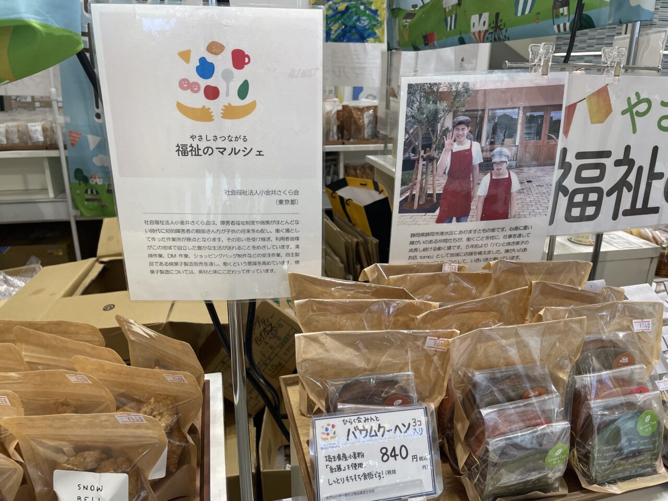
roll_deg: -0.7
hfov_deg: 67.3
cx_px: 334
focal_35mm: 26
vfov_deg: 53.1
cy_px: 250
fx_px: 502
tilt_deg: -20.6
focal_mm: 4.2
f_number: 1.6
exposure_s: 1/100
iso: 64
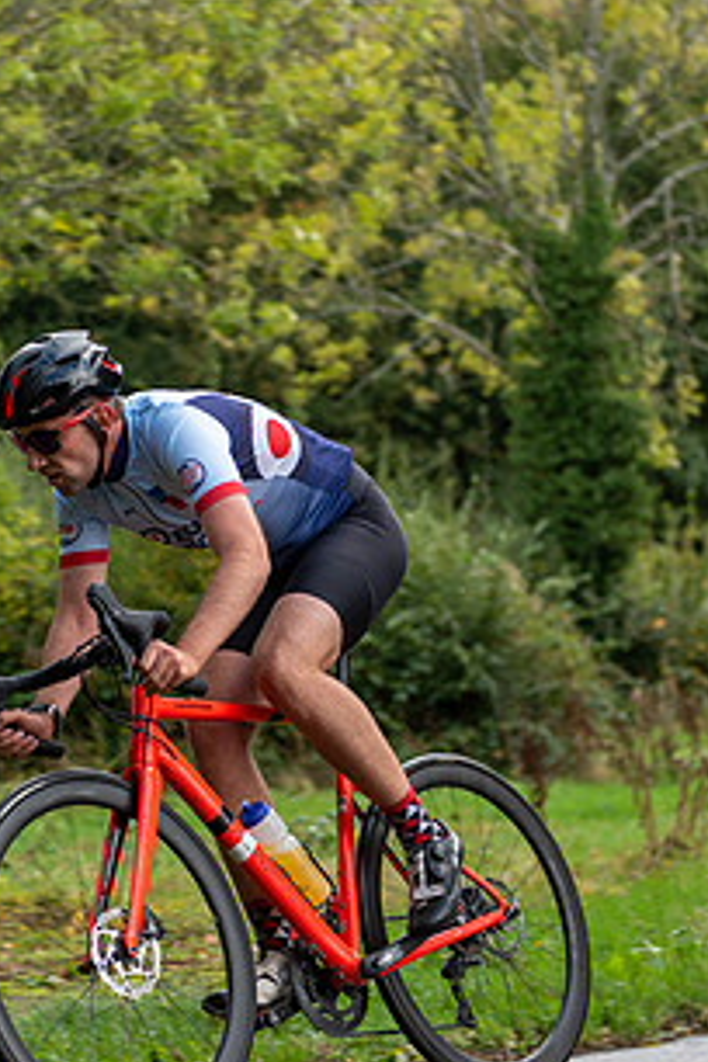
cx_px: 139
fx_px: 3687
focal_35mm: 125
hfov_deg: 10.9
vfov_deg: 16.4
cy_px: 547
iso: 200
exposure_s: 1/500
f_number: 3.2
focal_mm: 66
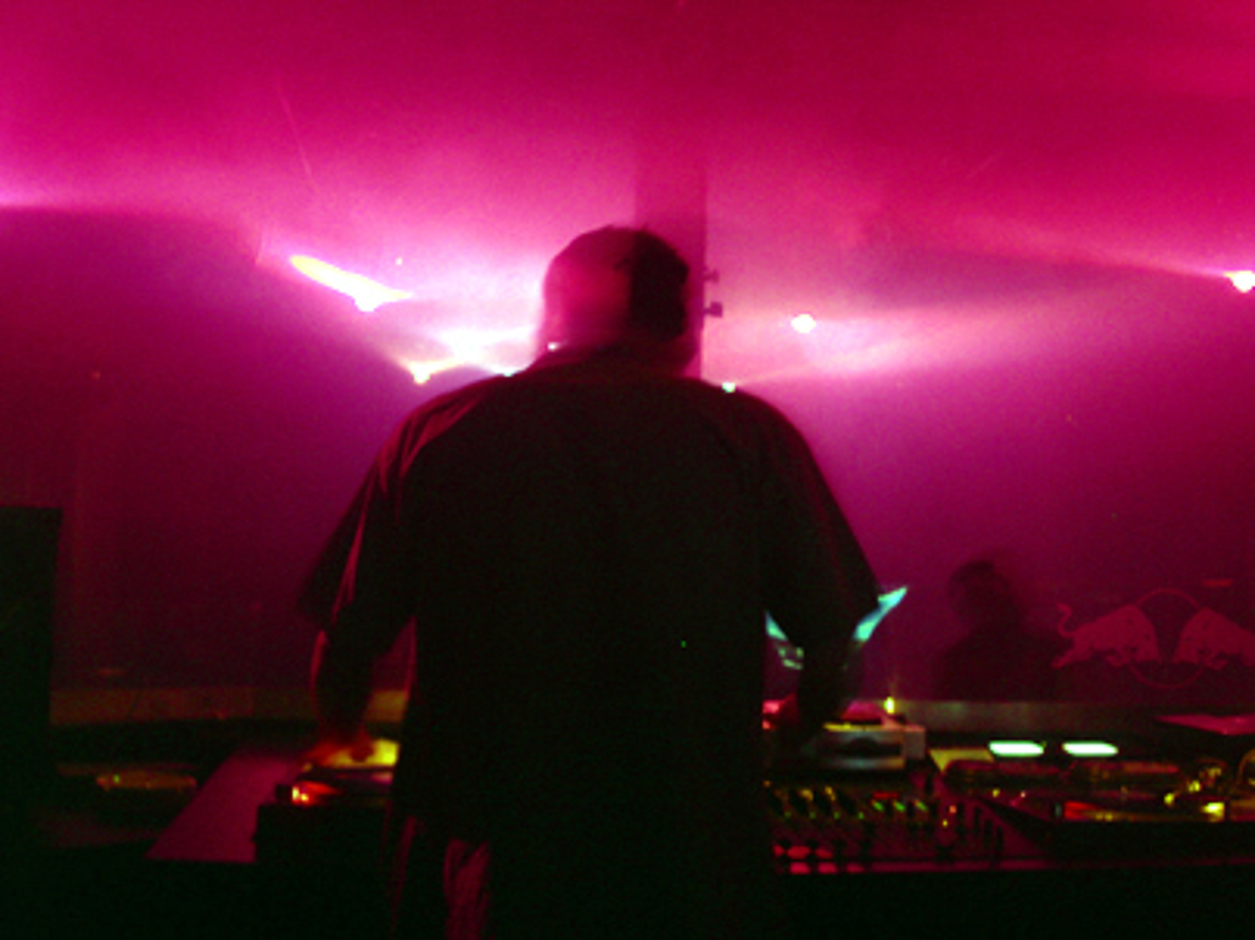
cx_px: 628
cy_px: 470
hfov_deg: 49.0
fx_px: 1377
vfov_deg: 37.7
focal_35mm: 38
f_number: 2.8
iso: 200
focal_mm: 7.8
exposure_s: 1/3
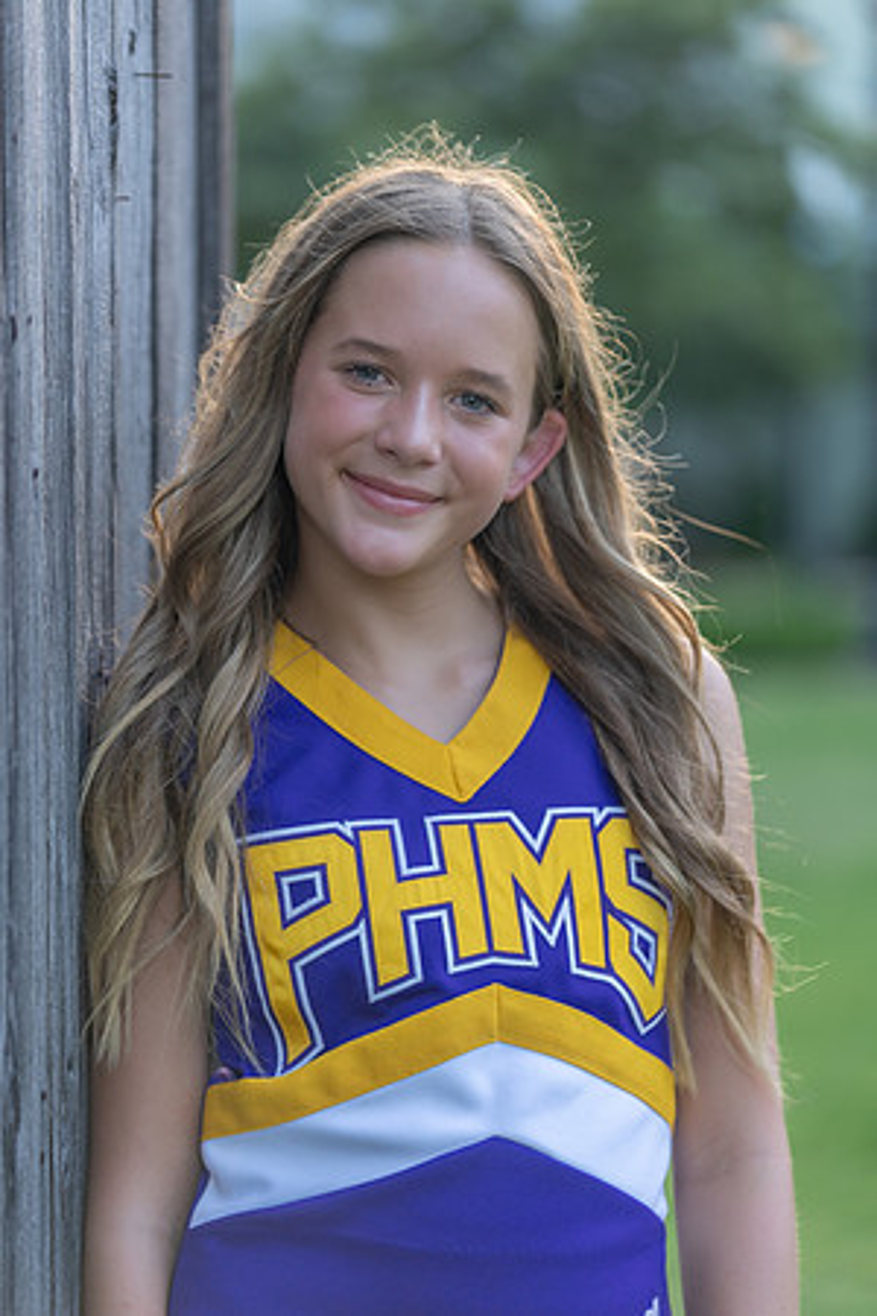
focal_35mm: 115
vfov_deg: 17.8
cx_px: 438
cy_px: 658
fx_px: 4202
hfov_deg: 11.9
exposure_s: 1/320
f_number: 2.8
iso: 320
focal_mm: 115
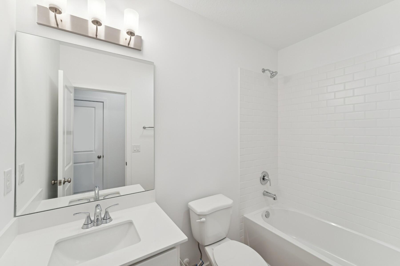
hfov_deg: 104.3
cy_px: 133
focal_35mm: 14
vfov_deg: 81.2
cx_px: 200
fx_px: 156
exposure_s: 1/6
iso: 200
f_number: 8
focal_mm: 14
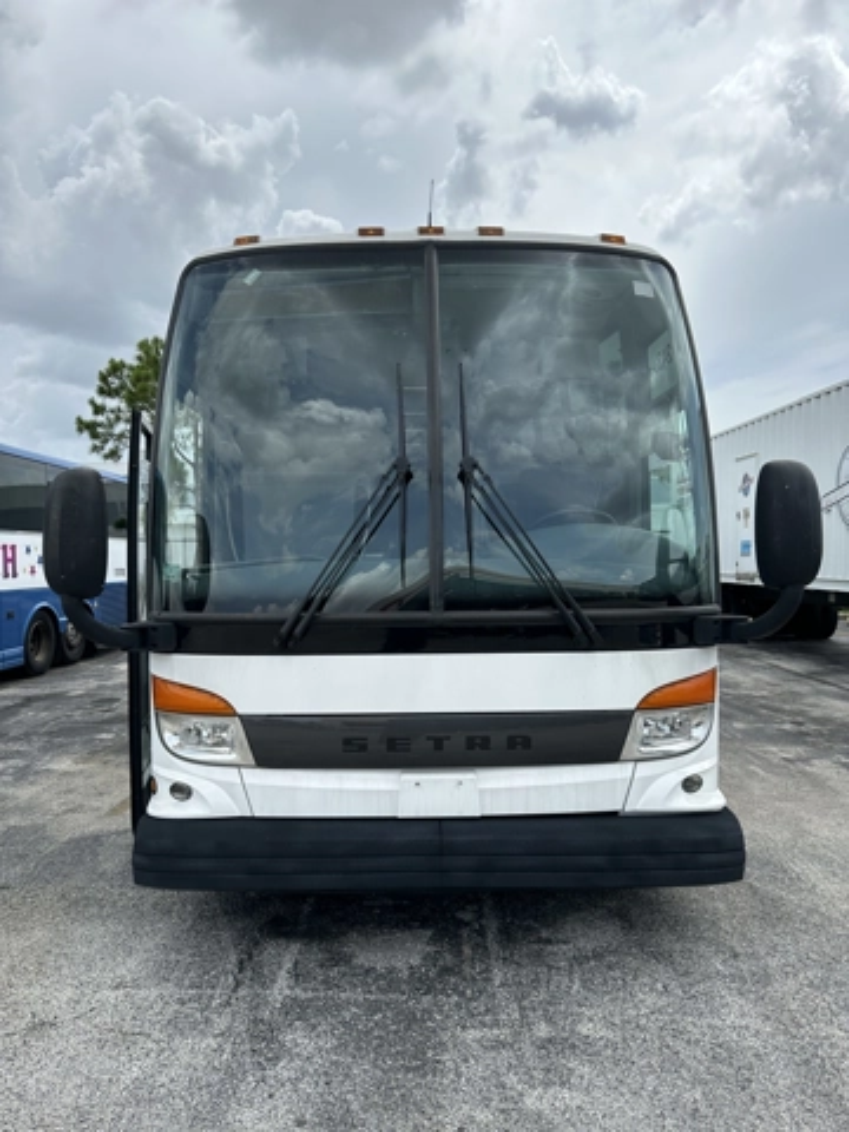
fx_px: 785
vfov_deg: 71.6
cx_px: 424
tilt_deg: -1.3
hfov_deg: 56.8
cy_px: 566
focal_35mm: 24
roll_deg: +0.6
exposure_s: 1/3717
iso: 80
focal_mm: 6.86
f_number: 1.78
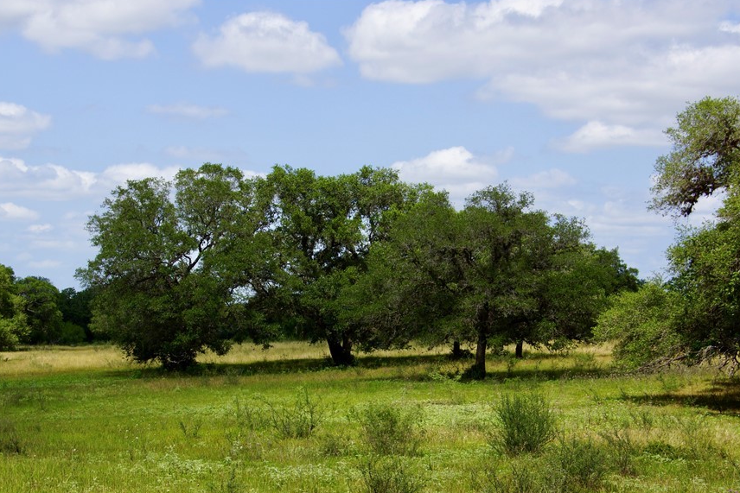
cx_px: 348
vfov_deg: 15.9
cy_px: 307
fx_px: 1760
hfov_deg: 23.7
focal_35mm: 86
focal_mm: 45
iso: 100
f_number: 13
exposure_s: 1/125
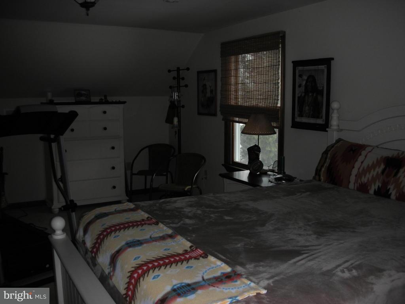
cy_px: 152
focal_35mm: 35
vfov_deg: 40.7
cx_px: 202
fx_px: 409
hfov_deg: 52.6
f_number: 3
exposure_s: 1/60.1
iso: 50
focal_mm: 5.8
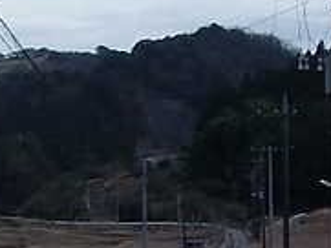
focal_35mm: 172
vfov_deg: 8.6
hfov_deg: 10.2
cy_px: 208
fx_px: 1646
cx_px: -422
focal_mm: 4.66
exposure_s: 1/250
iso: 100
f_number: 7.5
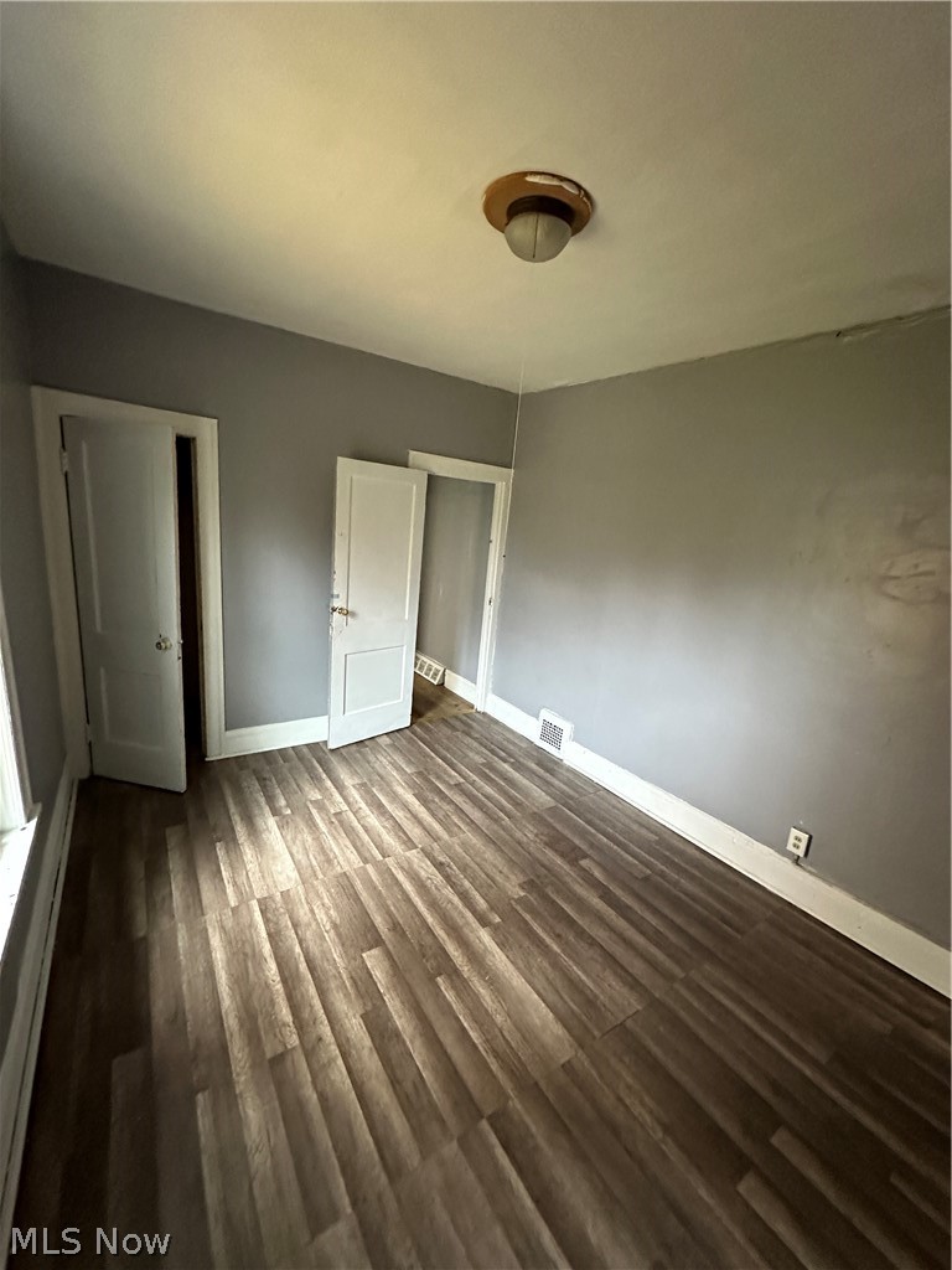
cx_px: 476
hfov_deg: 85.7
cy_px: 635
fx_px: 513
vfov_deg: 102.1
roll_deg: -5.6
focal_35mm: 14
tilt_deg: -12.9
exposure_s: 1/60
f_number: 2.2
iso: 800
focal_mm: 2.22
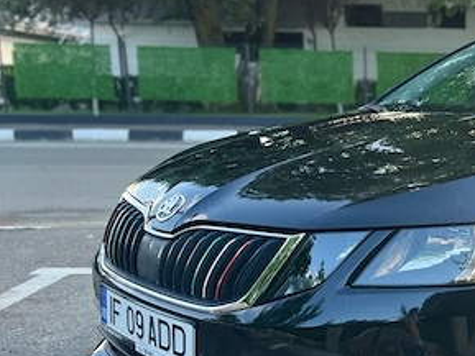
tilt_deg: -11.9
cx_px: 491
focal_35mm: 54
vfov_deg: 26.8
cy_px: 246
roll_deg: -0.4
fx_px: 741
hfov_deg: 32.3
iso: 40
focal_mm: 5.1
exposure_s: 1/193
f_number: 1.6
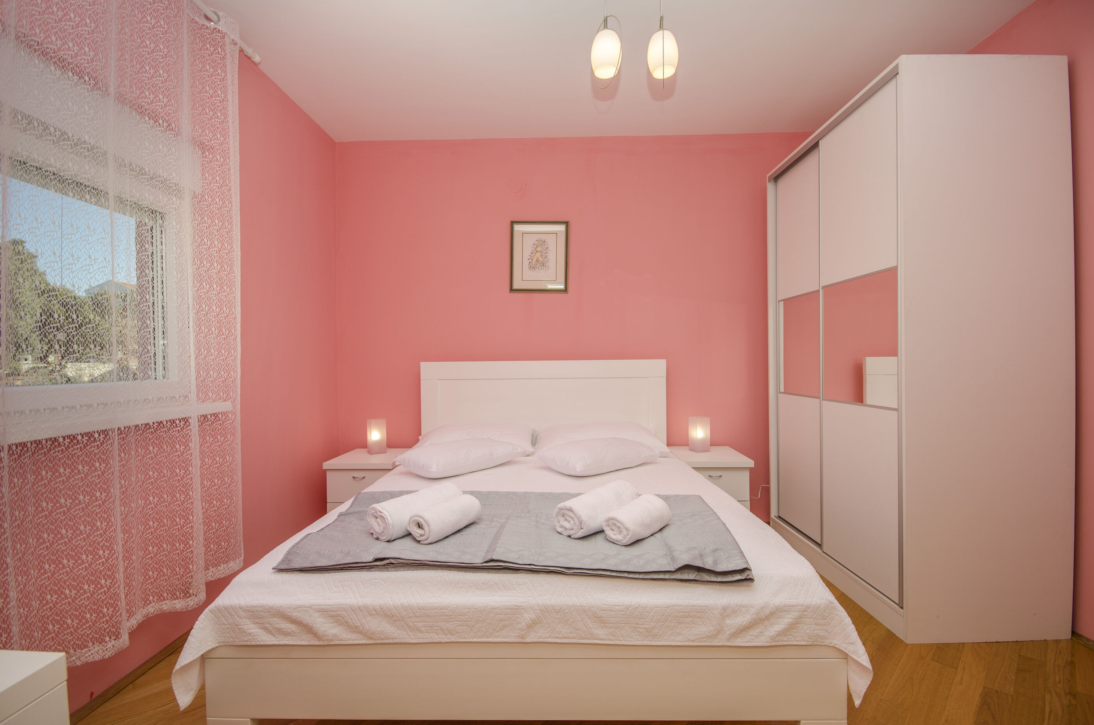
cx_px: 547
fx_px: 455
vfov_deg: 77.1
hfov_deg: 100.5
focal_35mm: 15
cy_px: 362
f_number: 7.1
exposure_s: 1/80
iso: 100
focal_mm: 10
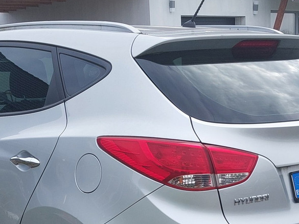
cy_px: 212
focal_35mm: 82
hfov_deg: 23.8
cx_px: 151
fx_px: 708
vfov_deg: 17.7
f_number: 1.8
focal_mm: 4.6
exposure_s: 1/233
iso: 20
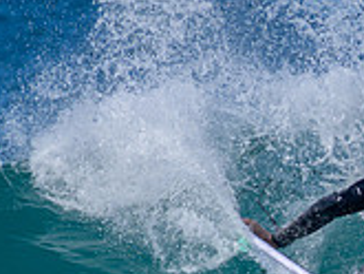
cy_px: 460
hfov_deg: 0.8
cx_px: 615
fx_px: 27444
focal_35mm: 2608
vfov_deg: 0.6
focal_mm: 560
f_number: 8
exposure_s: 1/2000
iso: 400
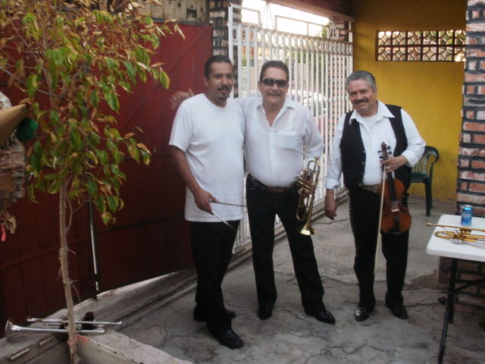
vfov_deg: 39.7
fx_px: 504
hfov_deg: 51.4
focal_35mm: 36
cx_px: 242
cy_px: 182
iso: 125
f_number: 3.5
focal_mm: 6.3
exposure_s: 1/30
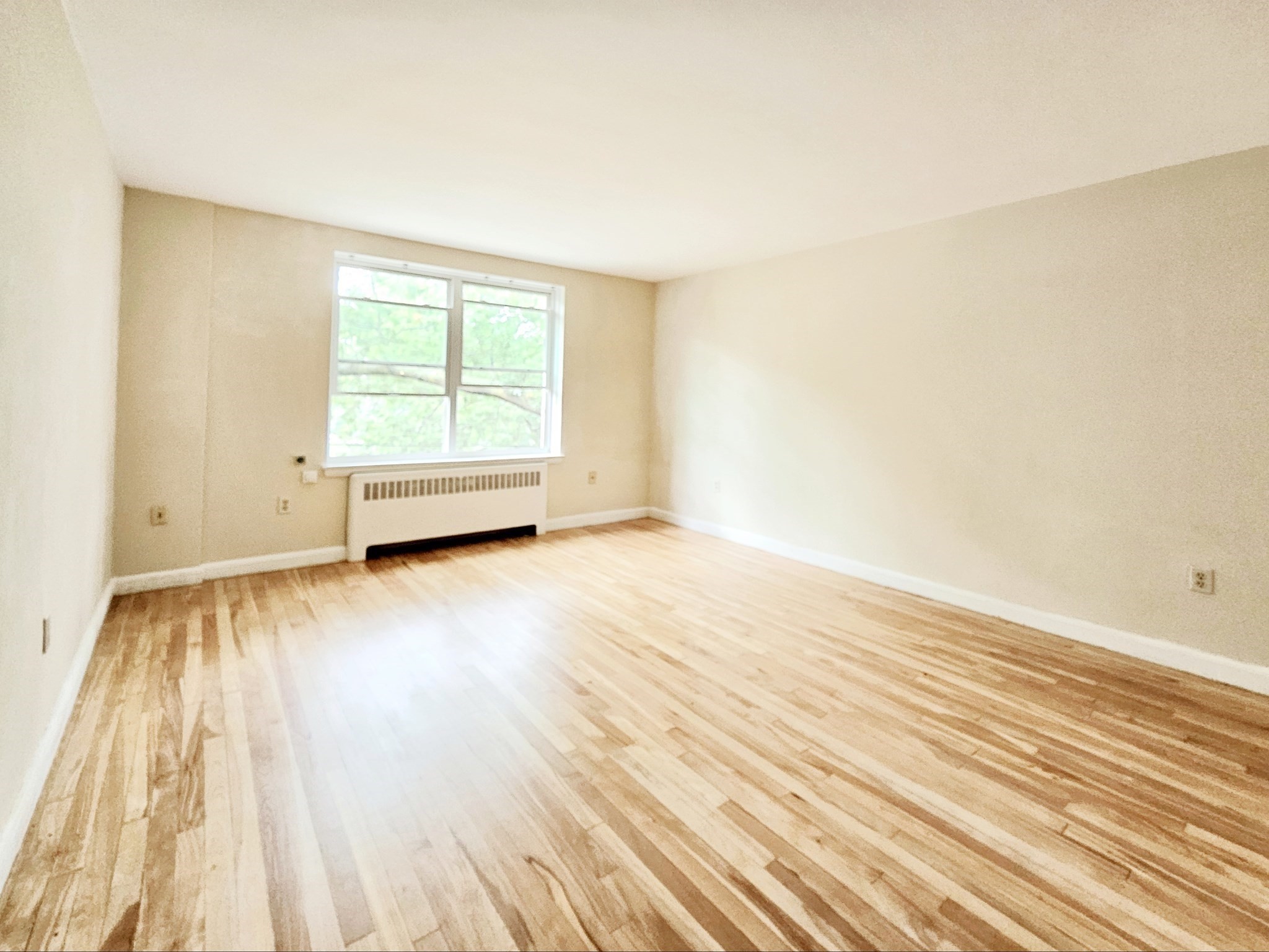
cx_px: 634
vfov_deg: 89.9
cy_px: 476
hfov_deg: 106.2
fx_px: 477
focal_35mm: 13
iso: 200
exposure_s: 1/60.2
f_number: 2.2
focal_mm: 2.2
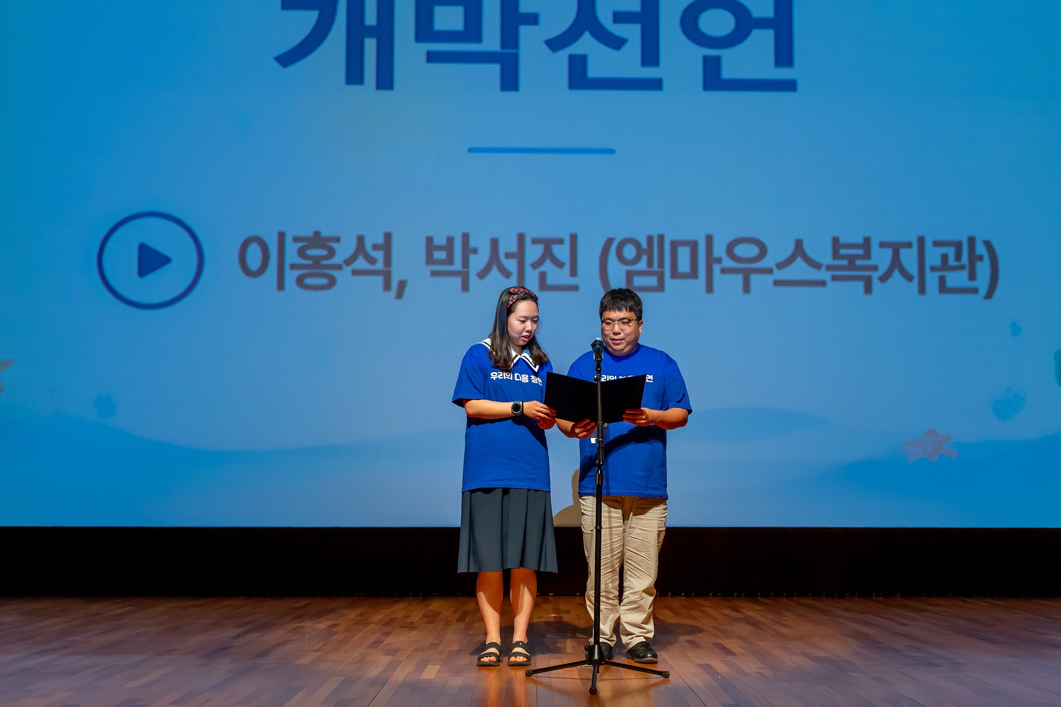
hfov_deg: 46.4
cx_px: 562
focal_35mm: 42
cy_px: 356
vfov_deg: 31.9
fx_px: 1238
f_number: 4
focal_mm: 38
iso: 2000
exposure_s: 1/320
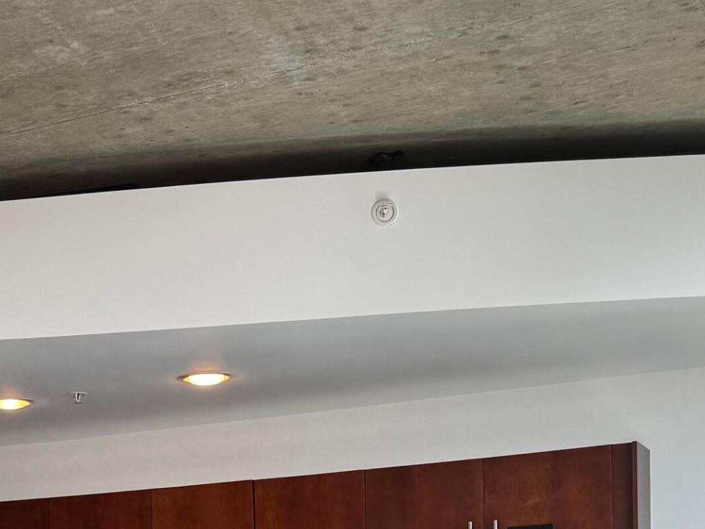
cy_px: 703
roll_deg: +0.8
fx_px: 1385
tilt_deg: -6.0
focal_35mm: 68
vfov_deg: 19.7
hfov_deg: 28.1
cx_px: 176
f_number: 1.78
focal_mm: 6.76
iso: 64
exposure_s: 1/250
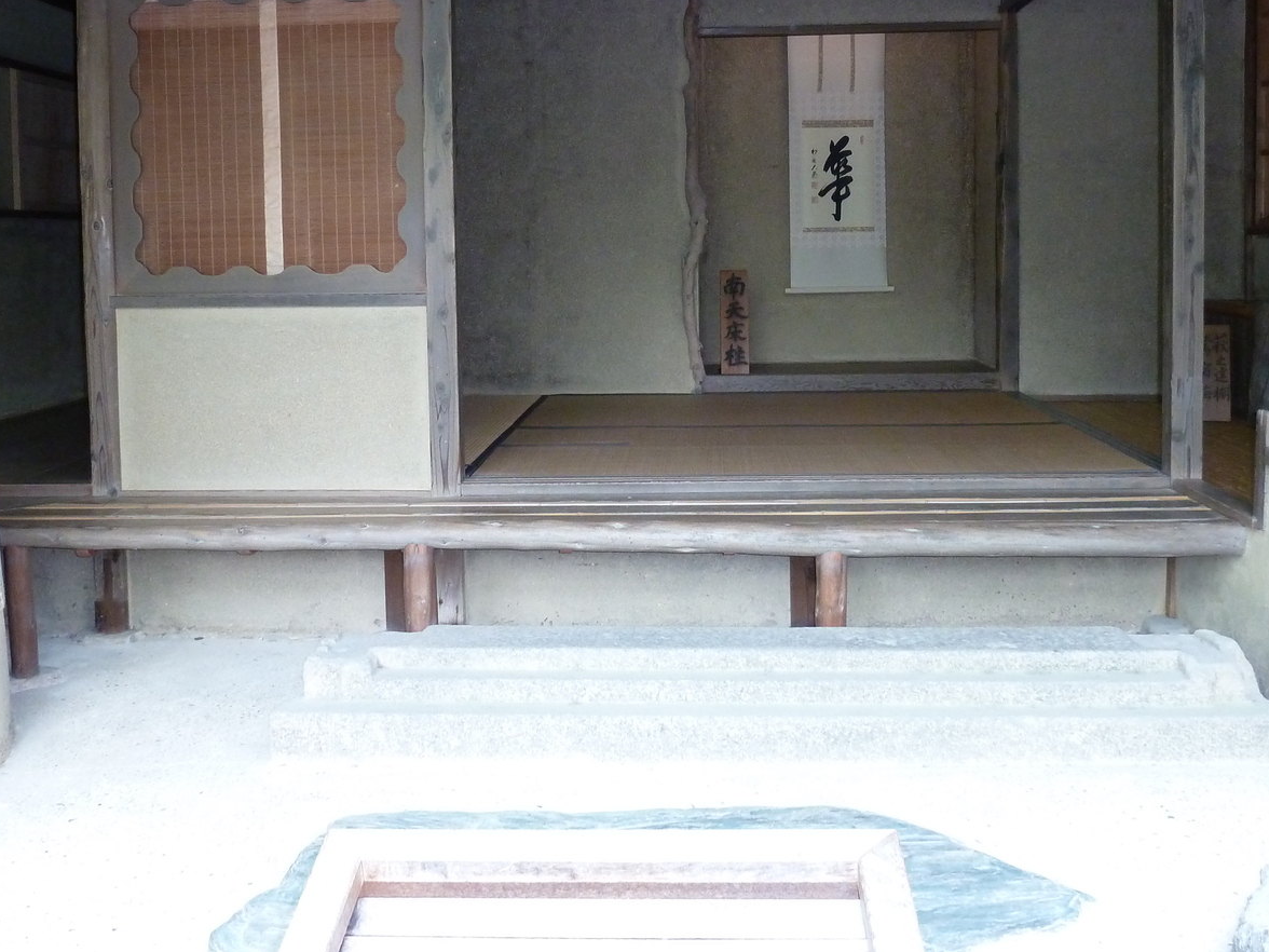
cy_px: 310
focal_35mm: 34
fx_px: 1246
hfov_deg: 54.0
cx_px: 646
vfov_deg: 41.2
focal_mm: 4.1
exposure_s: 1/30
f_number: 3.3
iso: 250
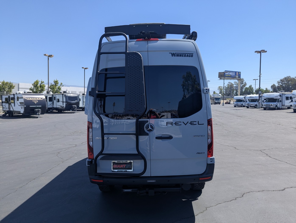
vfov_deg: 56.9
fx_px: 205
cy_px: 112
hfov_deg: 71.5
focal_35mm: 24
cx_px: 148
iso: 46
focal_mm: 6.81
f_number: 1.85
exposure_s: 1/1595
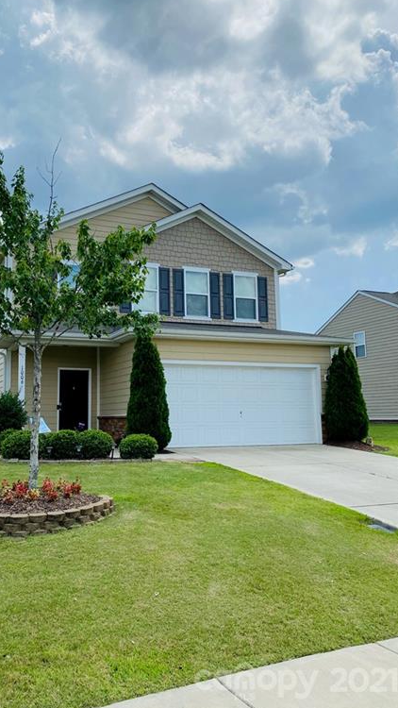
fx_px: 544
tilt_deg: +8.1
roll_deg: +0.3
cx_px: 133
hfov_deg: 39.7
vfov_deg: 66.1
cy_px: 352
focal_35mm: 29
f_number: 1.8
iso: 32
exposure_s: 1/3401
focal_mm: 4.25
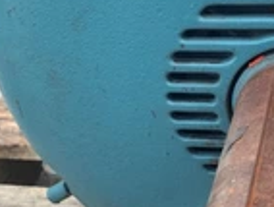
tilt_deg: -39.3
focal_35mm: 73
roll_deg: +0.6
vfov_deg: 19.7
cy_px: 199
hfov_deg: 25.5
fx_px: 579
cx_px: 266
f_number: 1.8
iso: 25
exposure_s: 1/175
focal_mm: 4.25
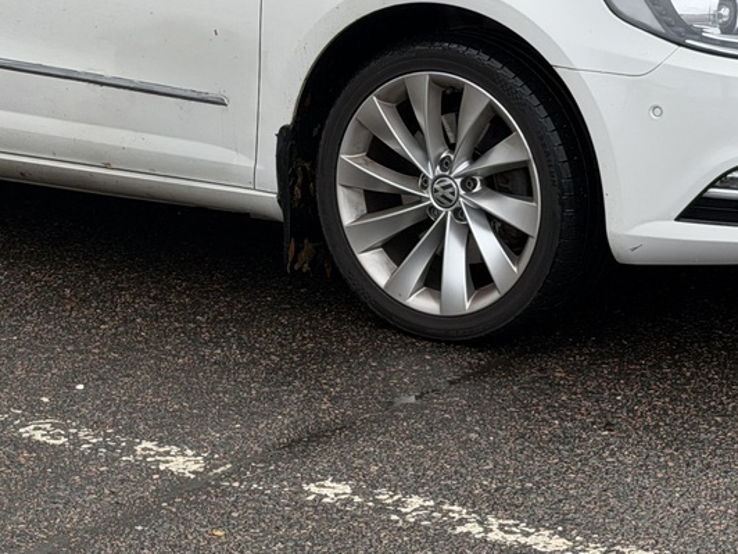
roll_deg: +0.2
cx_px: 276
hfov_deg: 15.2
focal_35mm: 130
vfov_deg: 11.3
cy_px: 53
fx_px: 2772
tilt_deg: -8.1
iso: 64
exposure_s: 1/620
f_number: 1.78
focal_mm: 6.76
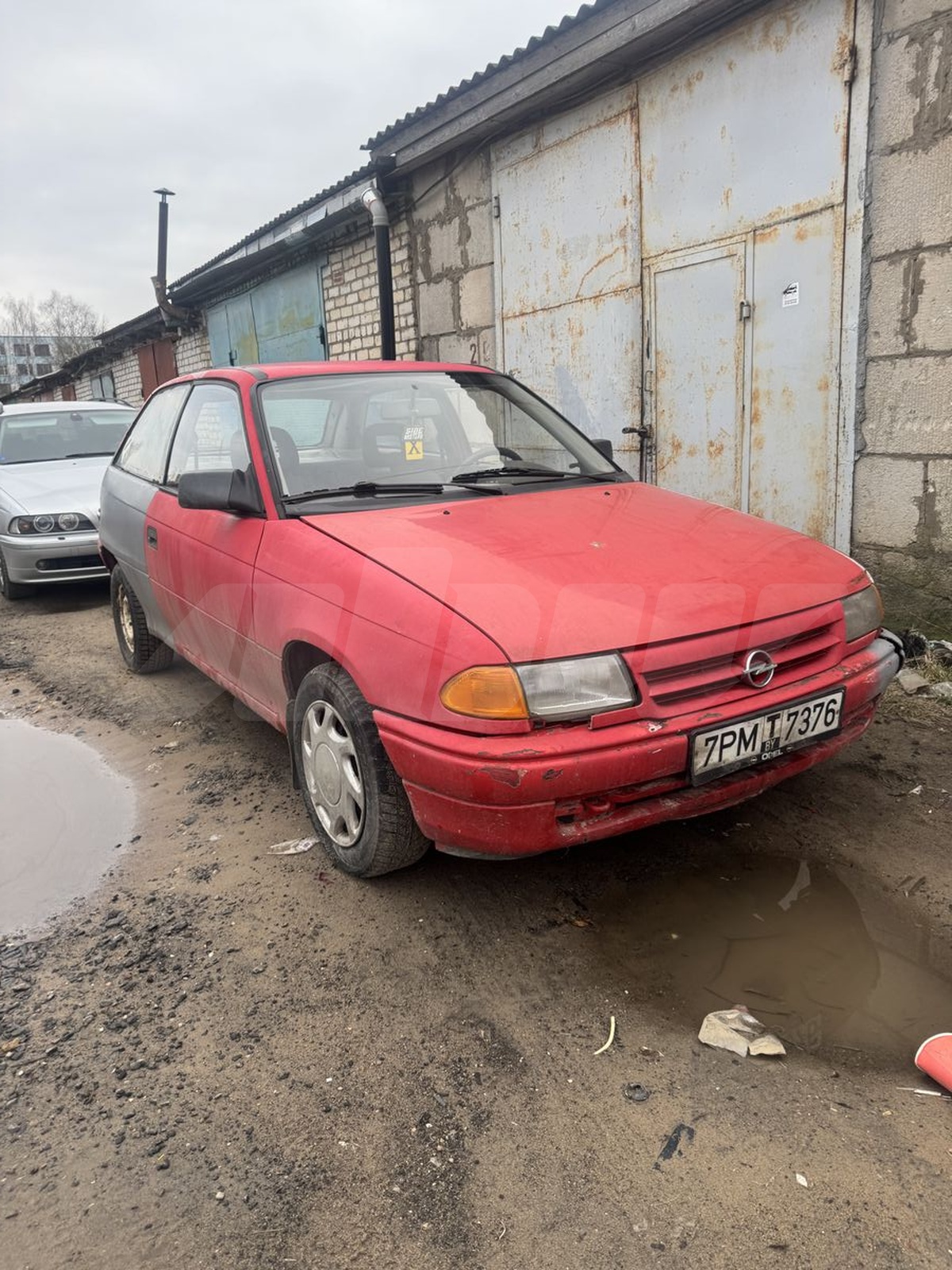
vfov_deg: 71.6
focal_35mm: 24
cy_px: 635
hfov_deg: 56.8
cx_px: 476
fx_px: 880
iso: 80
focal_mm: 6.76
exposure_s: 1/279
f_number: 1.78
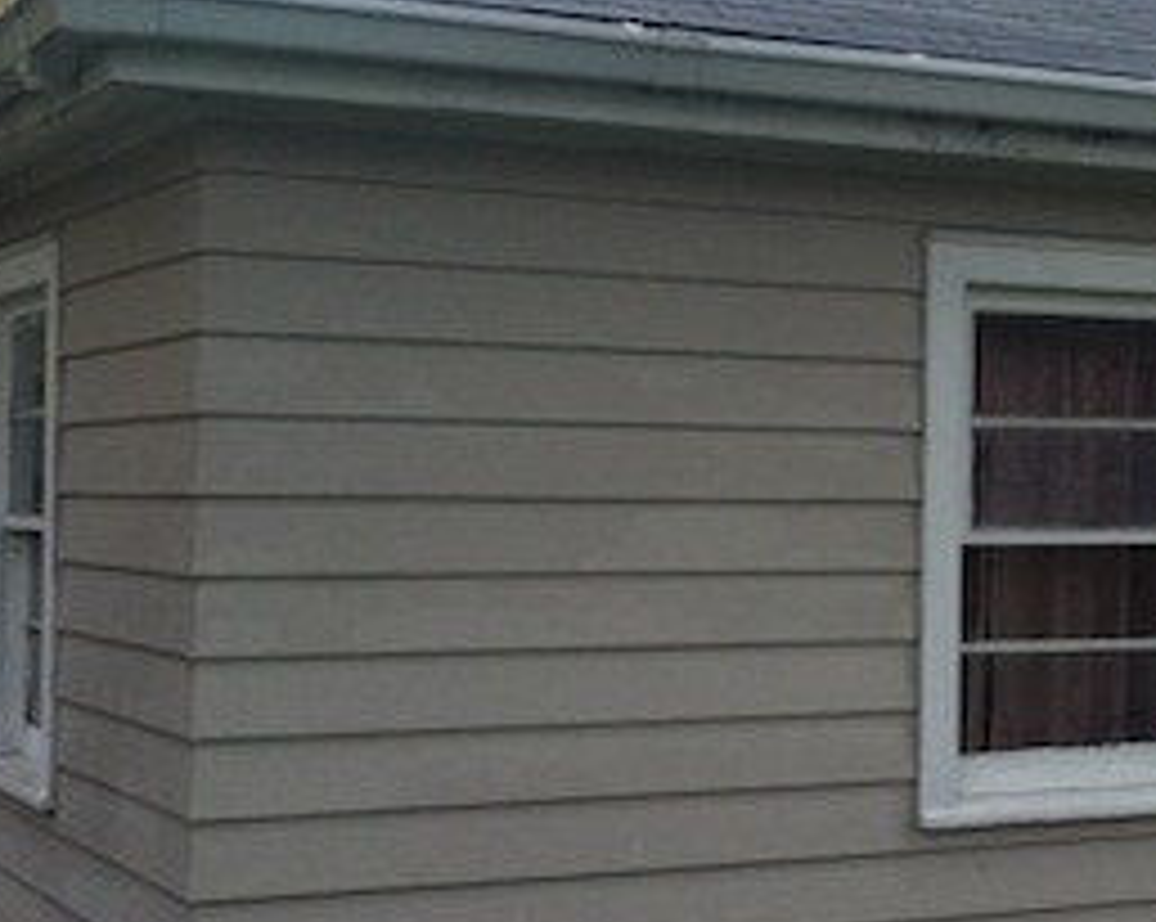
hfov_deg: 21.7
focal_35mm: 85
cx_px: 1152
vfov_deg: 18.0
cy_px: 486
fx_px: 2905
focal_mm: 3.85
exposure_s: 1/133
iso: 80
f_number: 2.8
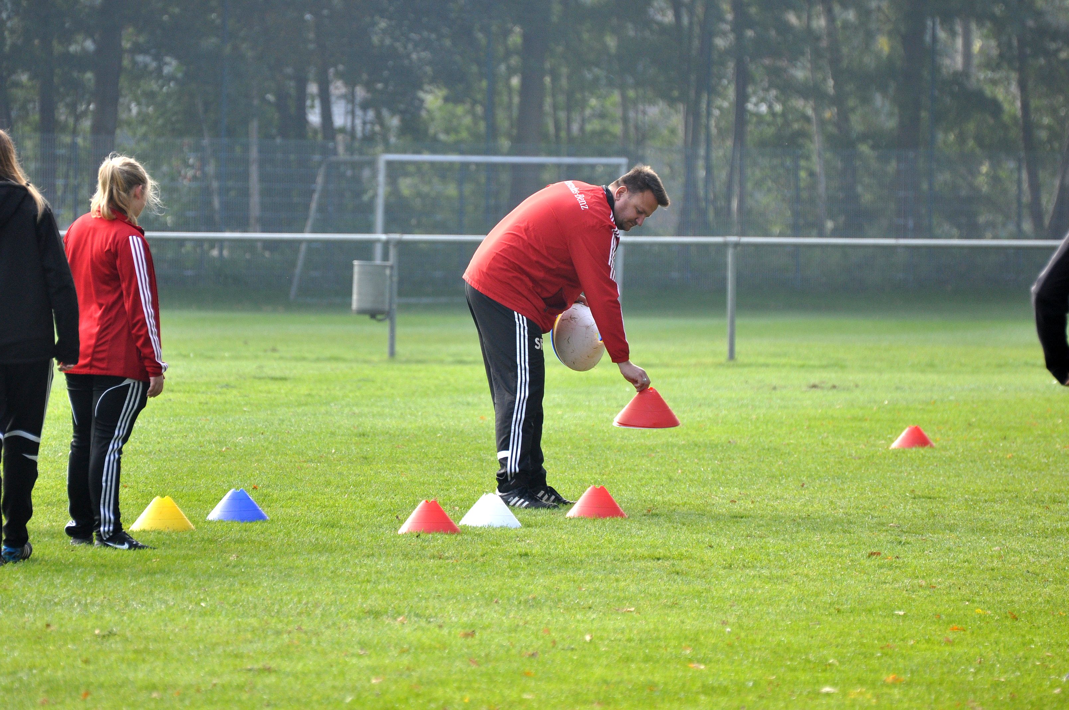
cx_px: 534
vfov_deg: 3.8
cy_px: 355
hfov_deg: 5.7
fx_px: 10677
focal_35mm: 360
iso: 400
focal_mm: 240
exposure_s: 1/400
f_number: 5.6
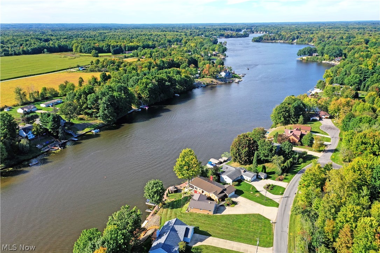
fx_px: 296
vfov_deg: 46.4
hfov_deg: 65.5
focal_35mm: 28
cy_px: 126
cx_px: 190
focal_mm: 10.26
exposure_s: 1/320
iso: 100
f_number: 5.6
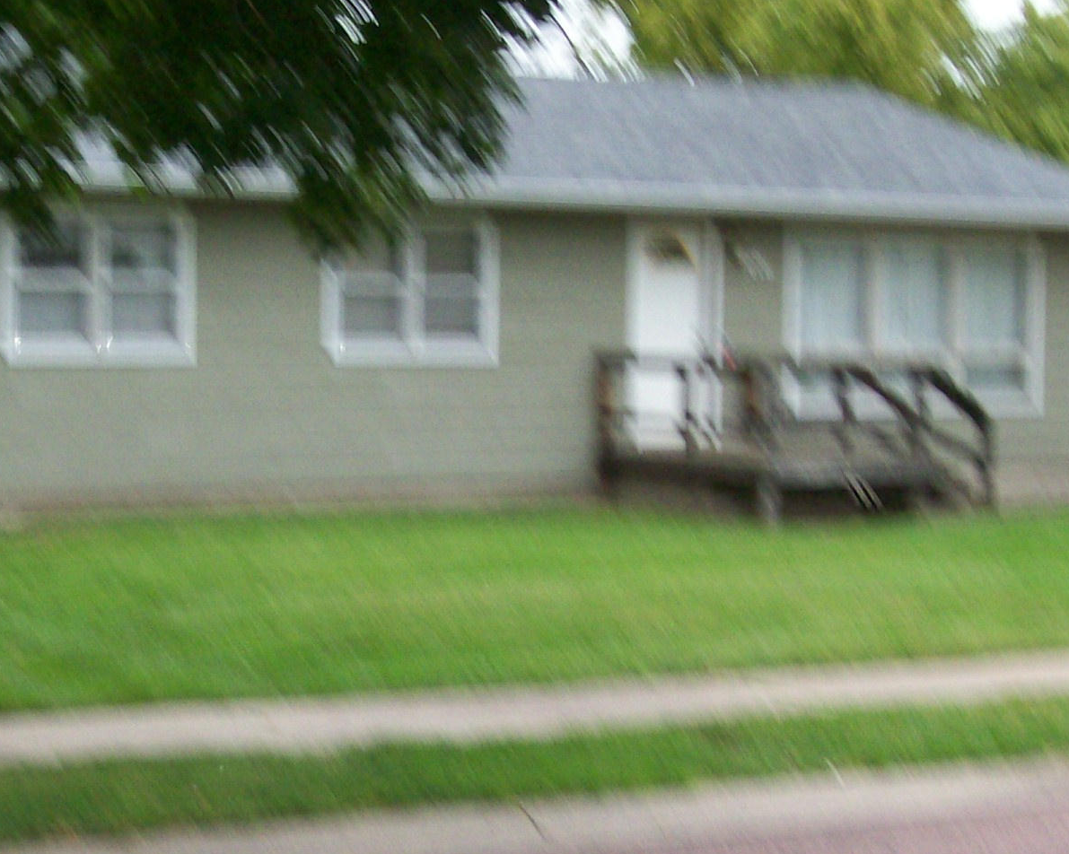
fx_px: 2688
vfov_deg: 18.0
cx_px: 354
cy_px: 558
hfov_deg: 22.4
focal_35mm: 85
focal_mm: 7.6
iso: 140
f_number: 3
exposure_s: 1/73.1
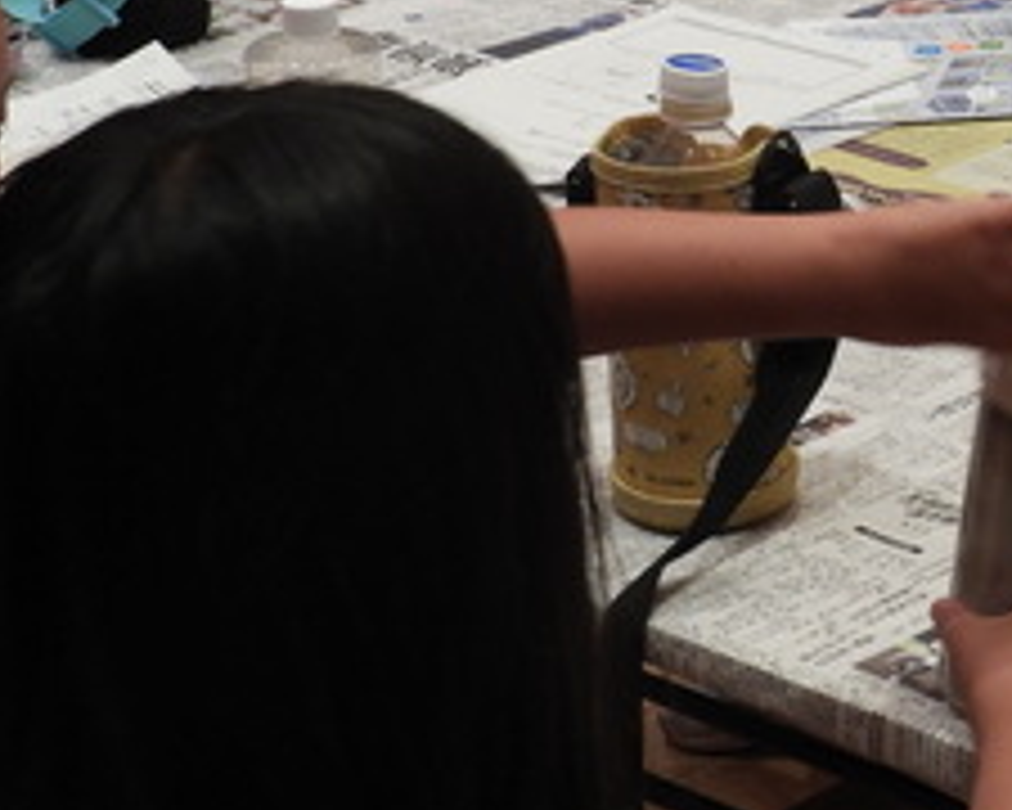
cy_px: 122
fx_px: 4163
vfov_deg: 11.1
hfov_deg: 13.4
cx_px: 1291
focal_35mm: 139
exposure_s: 1/30
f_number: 4
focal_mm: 9
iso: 220
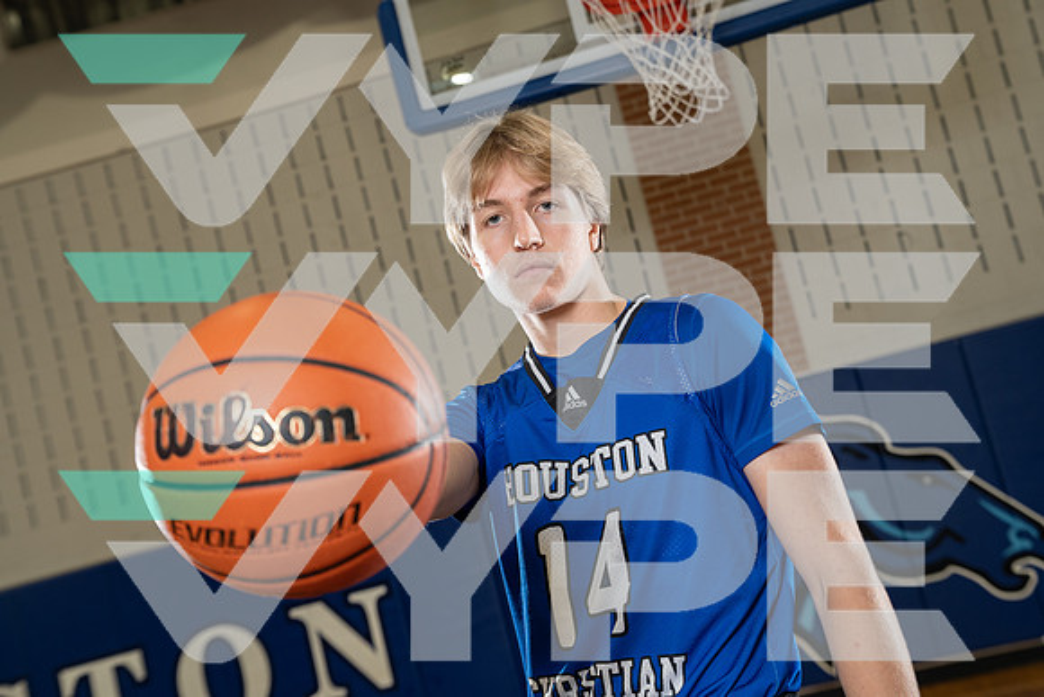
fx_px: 1508
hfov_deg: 38.2
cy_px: 348
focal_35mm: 52
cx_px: 522
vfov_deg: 26.0
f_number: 4.5
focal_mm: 52
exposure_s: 1/200
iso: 640
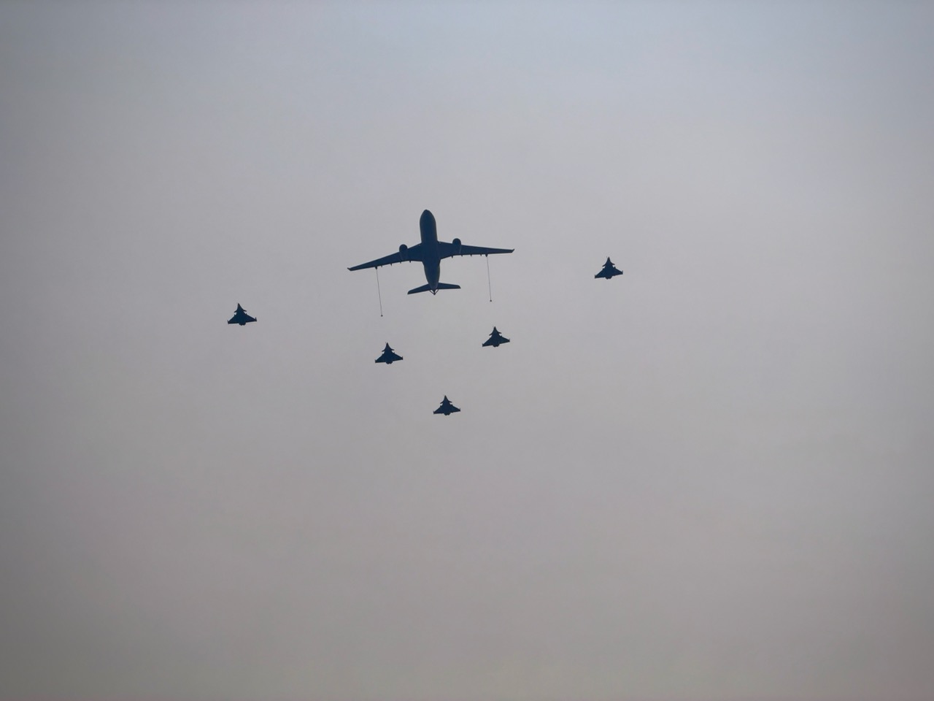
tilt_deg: +28.6
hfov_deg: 19.6
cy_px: 350
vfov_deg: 14.8
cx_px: 467
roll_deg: +4.7
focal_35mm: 100
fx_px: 2698
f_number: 2.8
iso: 20
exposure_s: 1/6173
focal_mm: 16.89
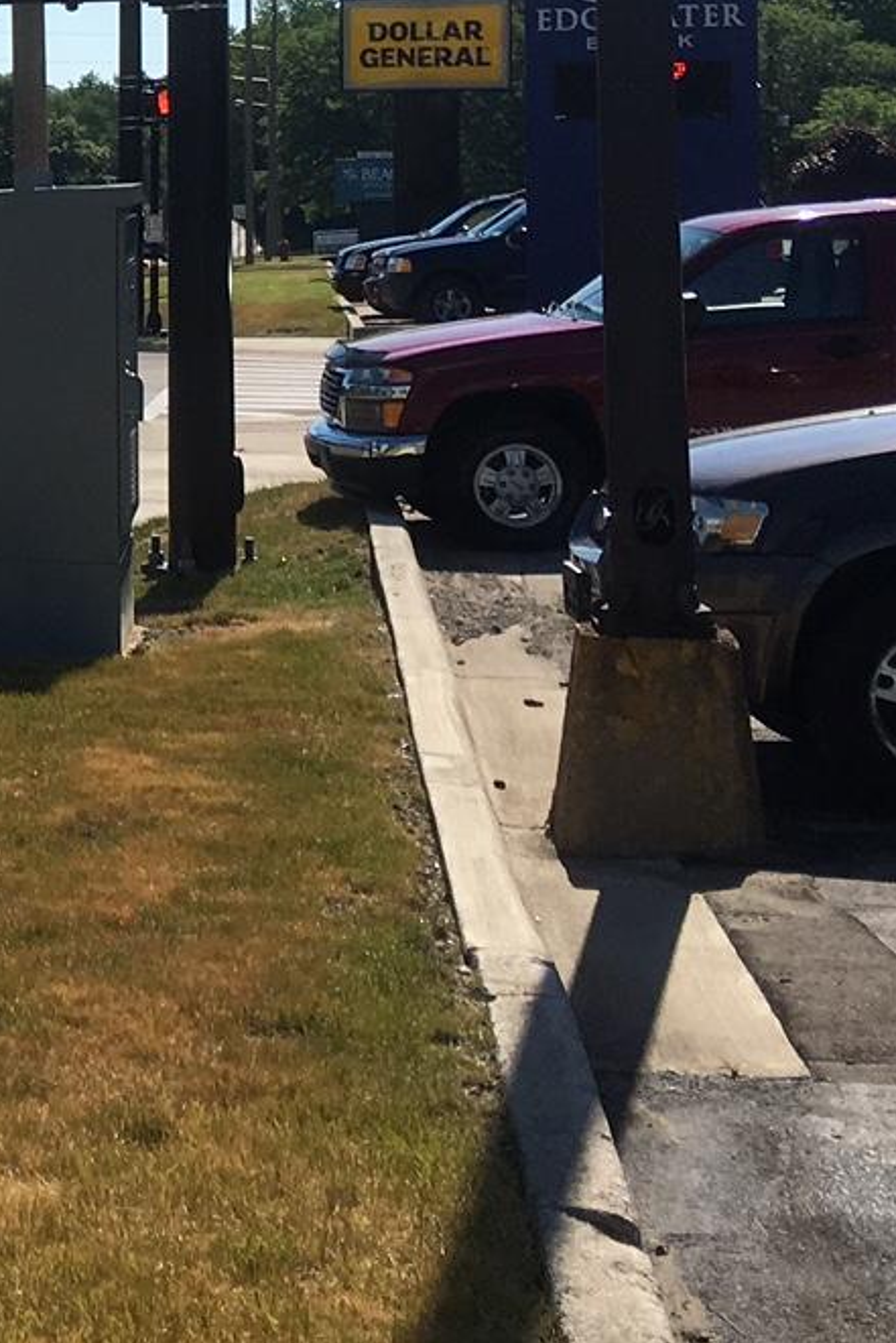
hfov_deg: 13.0
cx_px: -859
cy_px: 215
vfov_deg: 21.8
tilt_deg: +0.2
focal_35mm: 92
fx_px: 3433
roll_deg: +0.6
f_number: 2.2
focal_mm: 4.15
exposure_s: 1/2331
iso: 25
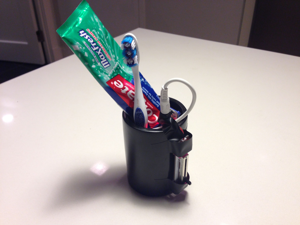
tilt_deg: -32.2
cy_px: 112
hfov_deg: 55.4
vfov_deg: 42.9
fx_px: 286
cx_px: 150
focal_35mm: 33
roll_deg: +1.5
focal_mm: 4.12
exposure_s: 1/20
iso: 80
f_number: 2.4
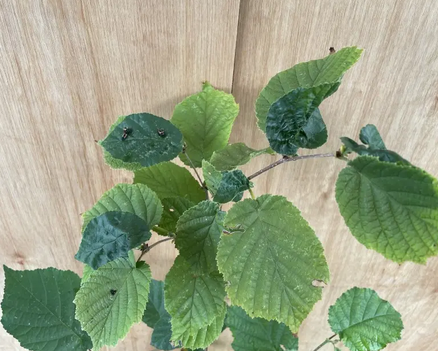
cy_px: 193
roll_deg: -3.7
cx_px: 219
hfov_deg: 52.9
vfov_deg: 43.3
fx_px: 441
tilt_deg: -43.3
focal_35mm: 34
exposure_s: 1/121
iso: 50
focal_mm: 4.2
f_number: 1.6
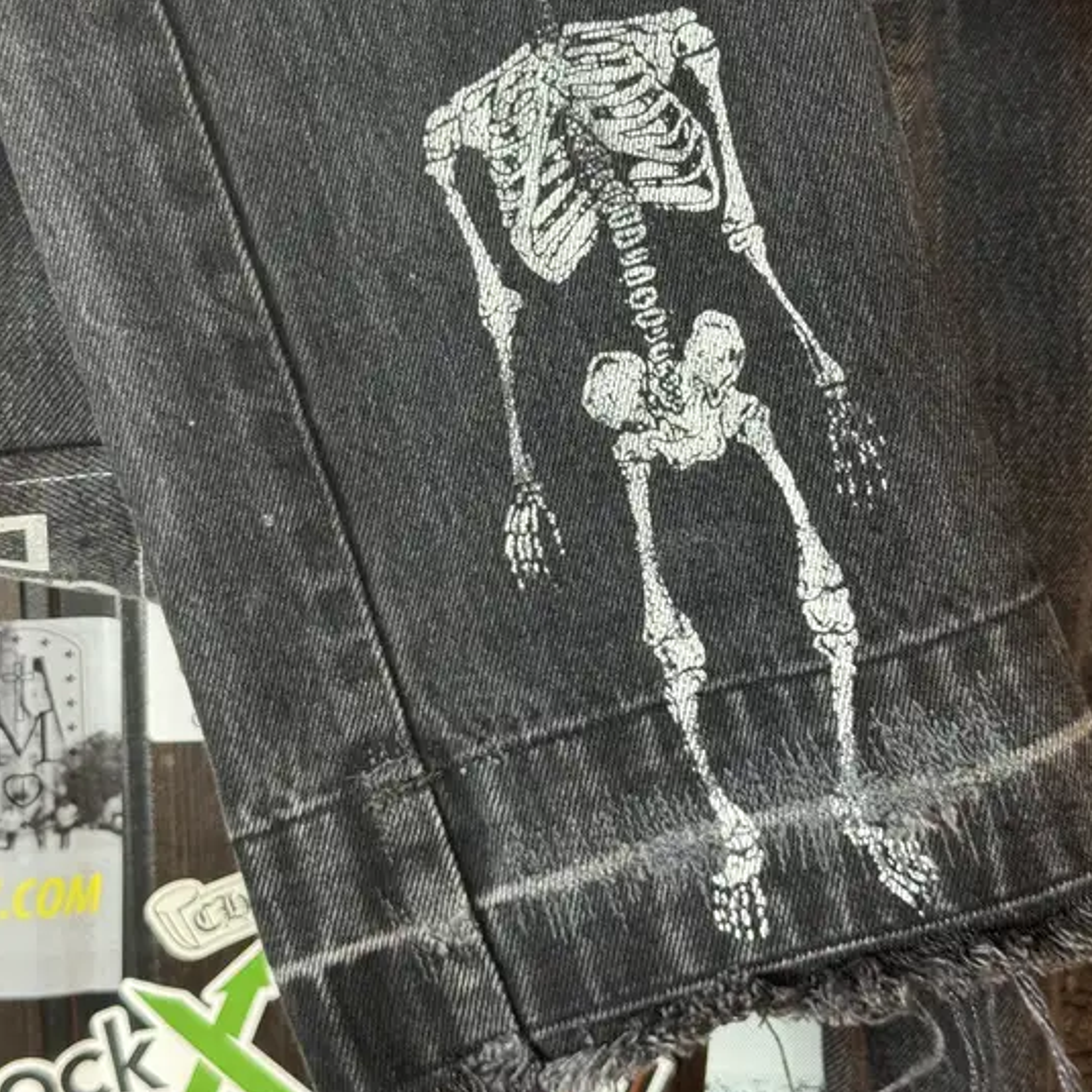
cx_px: 546
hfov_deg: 30.0
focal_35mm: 57
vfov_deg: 29.9
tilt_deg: -7.3
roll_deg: +0.8
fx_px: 2034
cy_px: 373
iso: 200
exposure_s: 1/50
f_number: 1.78
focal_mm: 6.76
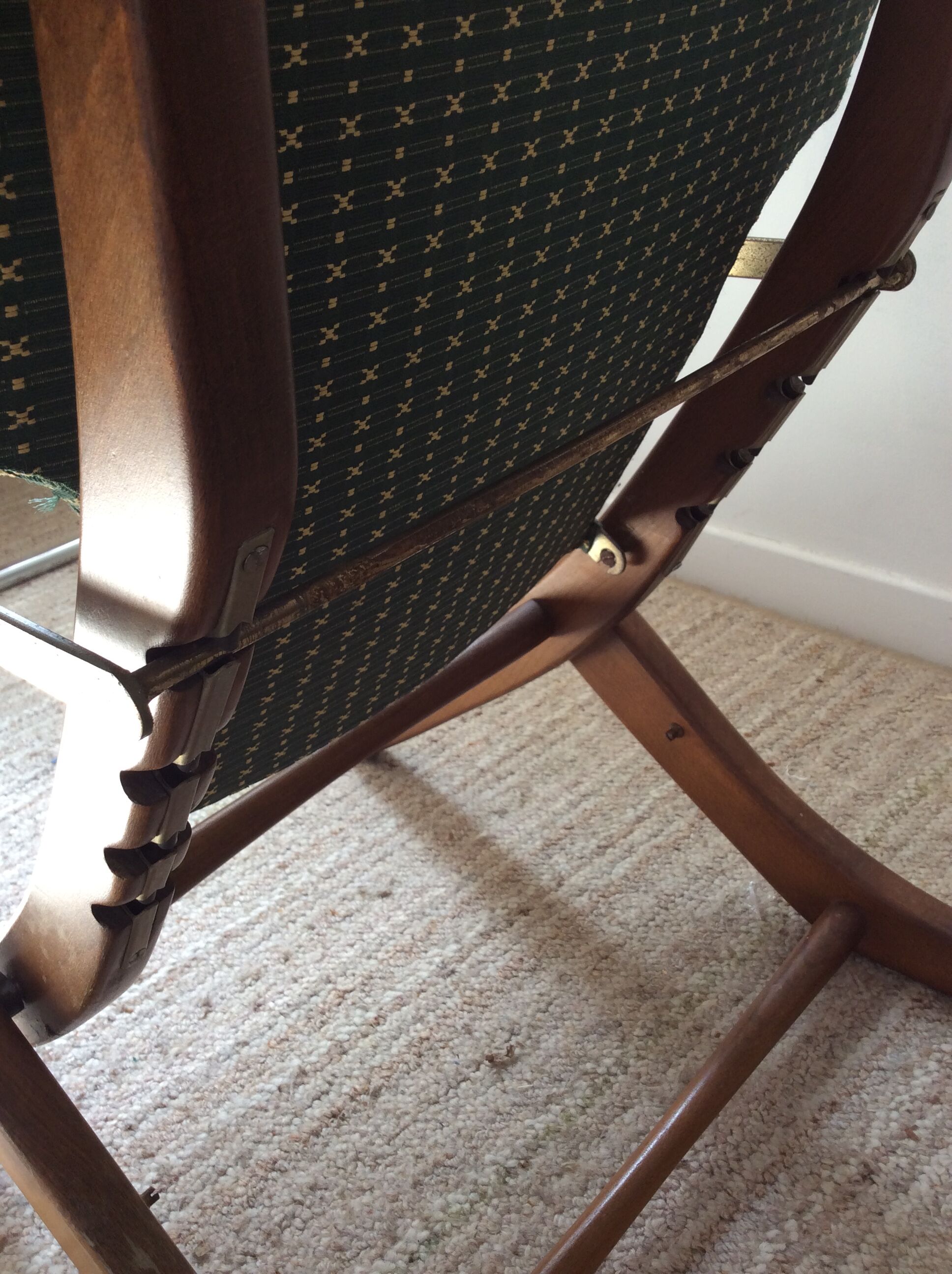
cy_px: 637
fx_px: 1177
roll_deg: +8.3
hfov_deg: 44.1
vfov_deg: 56.9
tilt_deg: -29.0
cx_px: 476
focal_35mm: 32
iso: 32
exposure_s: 1/33
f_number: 2.4
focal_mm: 3.3
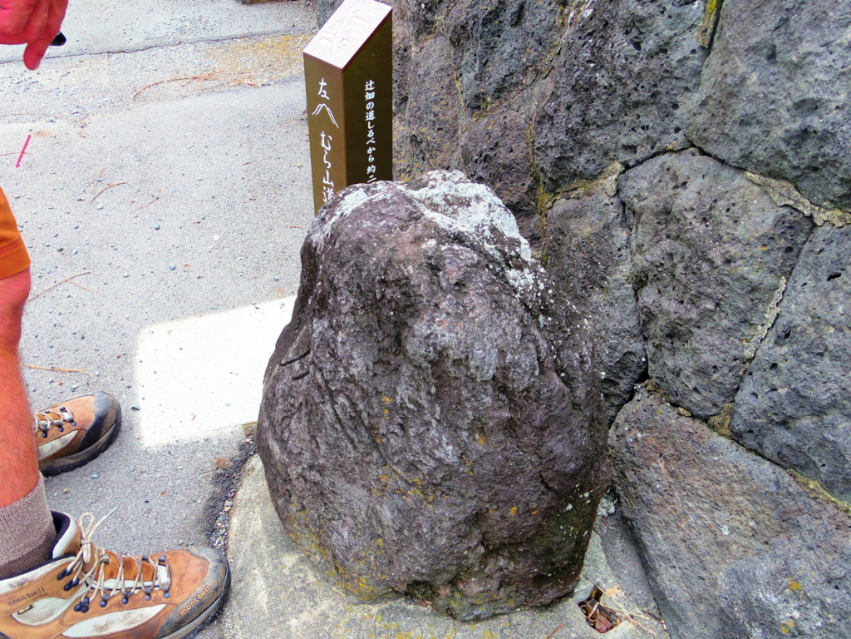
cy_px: 320
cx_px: 426
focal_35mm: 31
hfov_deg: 58.4
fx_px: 762
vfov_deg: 45.4
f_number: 3.2
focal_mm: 5.7
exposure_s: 1/80
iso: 200
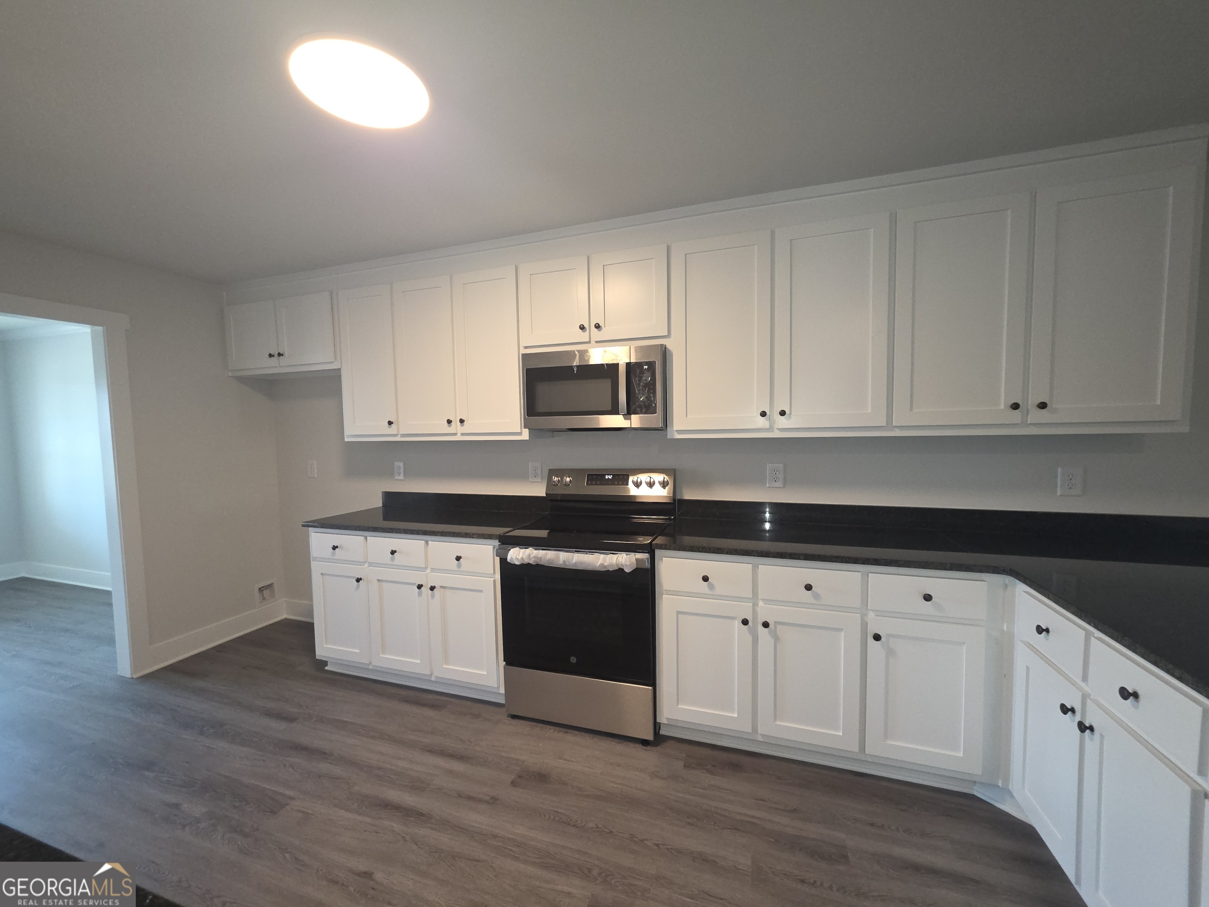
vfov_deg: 89.9
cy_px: 454
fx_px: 454
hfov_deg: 106.2
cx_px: 604
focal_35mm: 13
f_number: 1.9
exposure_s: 1/60
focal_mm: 2.2
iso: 160
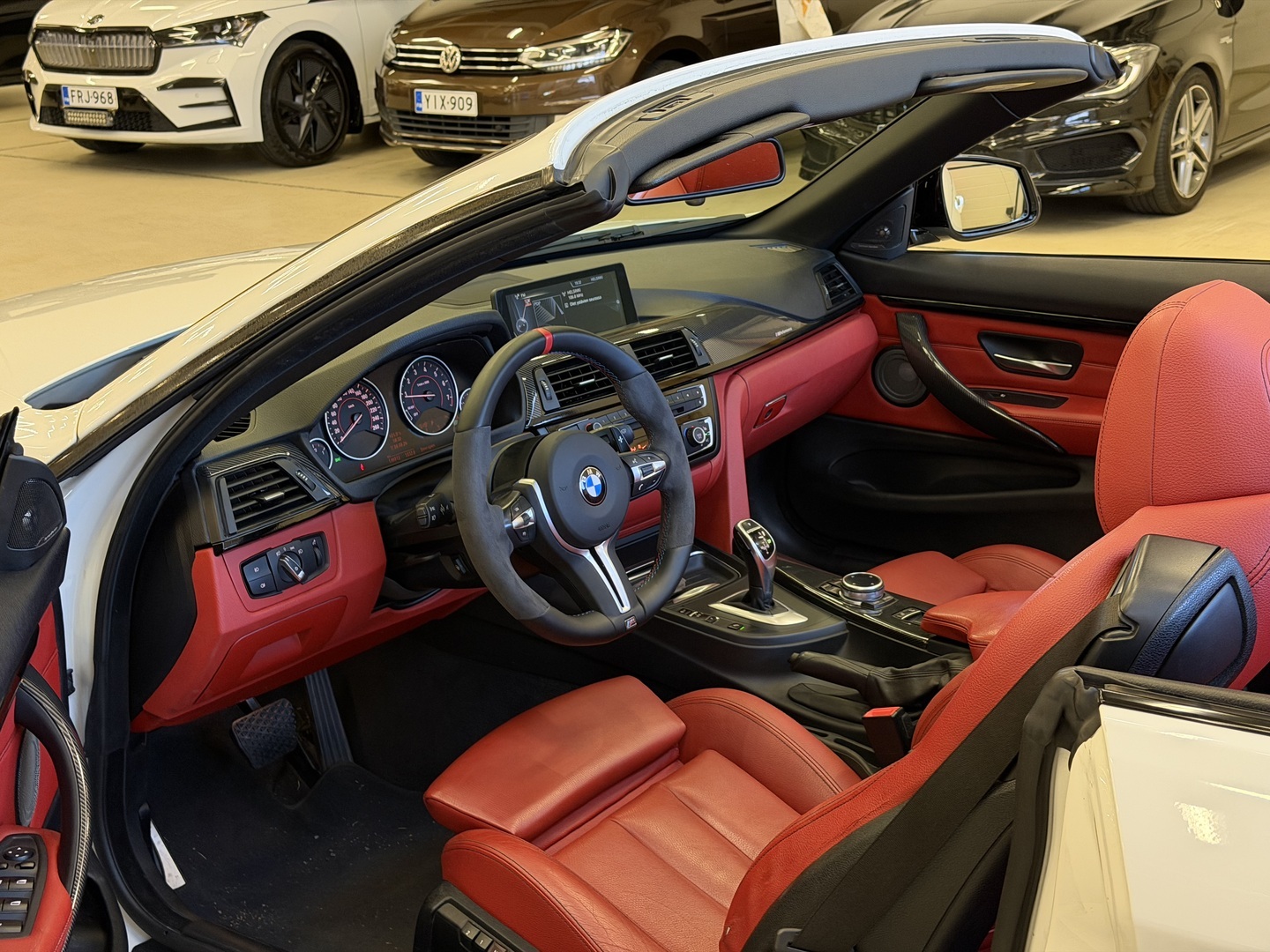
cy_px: 476
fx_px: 1761
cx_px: 635
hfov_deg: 39.7
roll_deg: +1.9
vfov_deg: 30.3
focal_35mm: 48
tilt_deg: -18.5
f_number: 1.78
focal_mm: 6.76
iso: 200
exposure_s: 1/33
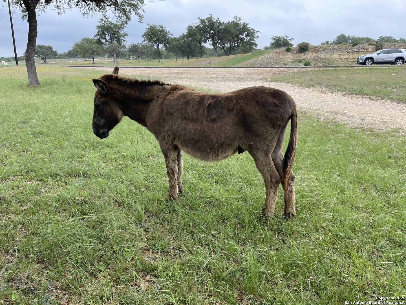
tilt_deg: -13.2
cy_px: 152
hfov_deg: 69.4
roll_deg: +1.5
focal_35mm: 25
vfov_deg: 54.9
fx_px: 293
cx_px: 203
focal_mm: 5.1
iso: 32
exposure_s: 1/938
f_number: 1.6
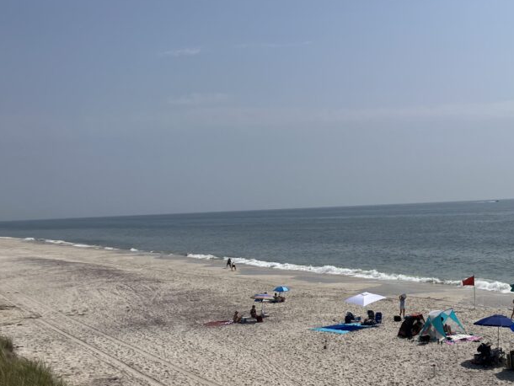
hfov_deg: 38.8
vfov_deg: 30.8
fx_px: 698
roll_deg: +2.0
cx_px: 416
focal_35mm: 47
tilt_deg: -1.2
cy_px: 223
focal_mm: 3.99
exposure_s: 1/6944
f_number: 1.8
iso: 32
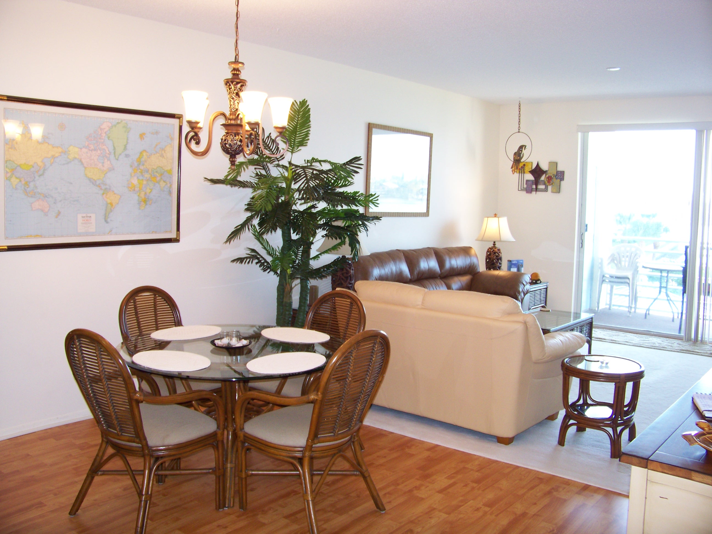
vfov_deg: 42.9
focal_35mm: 33
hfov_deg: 55.4
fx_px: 679
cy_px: 267
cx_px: 356
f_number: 2.8
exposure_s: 1/30
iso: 160
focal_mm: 5.85
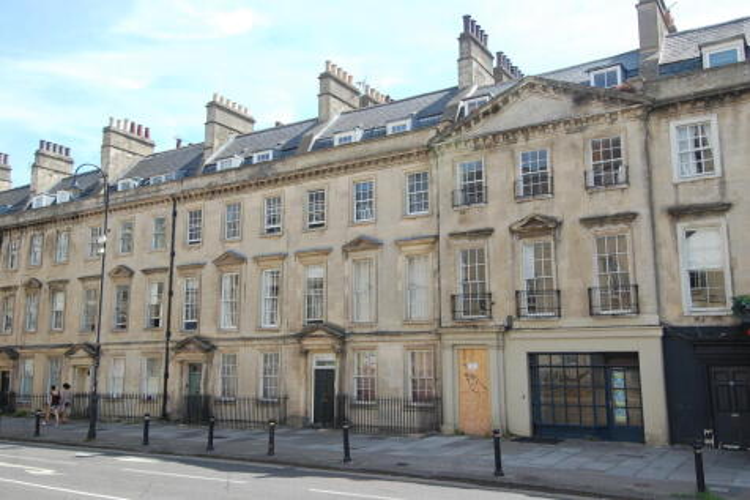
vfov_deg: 43.6
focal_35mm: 30
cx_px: 375
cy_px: 250
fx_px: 625
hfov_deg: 61.9
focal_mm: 20
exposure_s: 1/250
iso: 200
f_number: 8
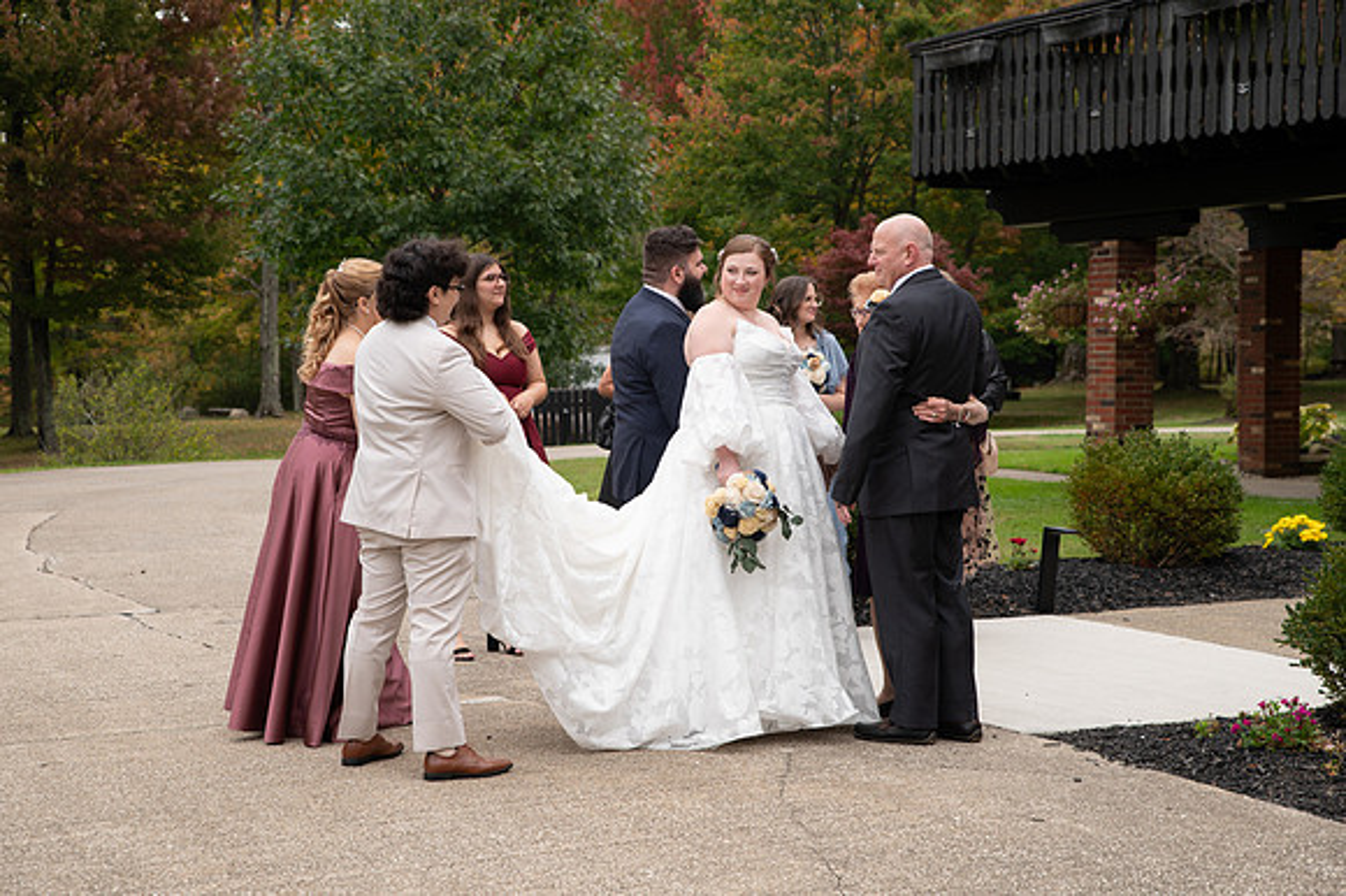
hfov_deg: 29.4
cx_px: 652
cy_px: 447
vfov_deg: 19.8
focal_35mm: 69
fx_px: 2561
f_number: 4.5
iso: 320
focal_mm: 65
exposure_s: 1/320
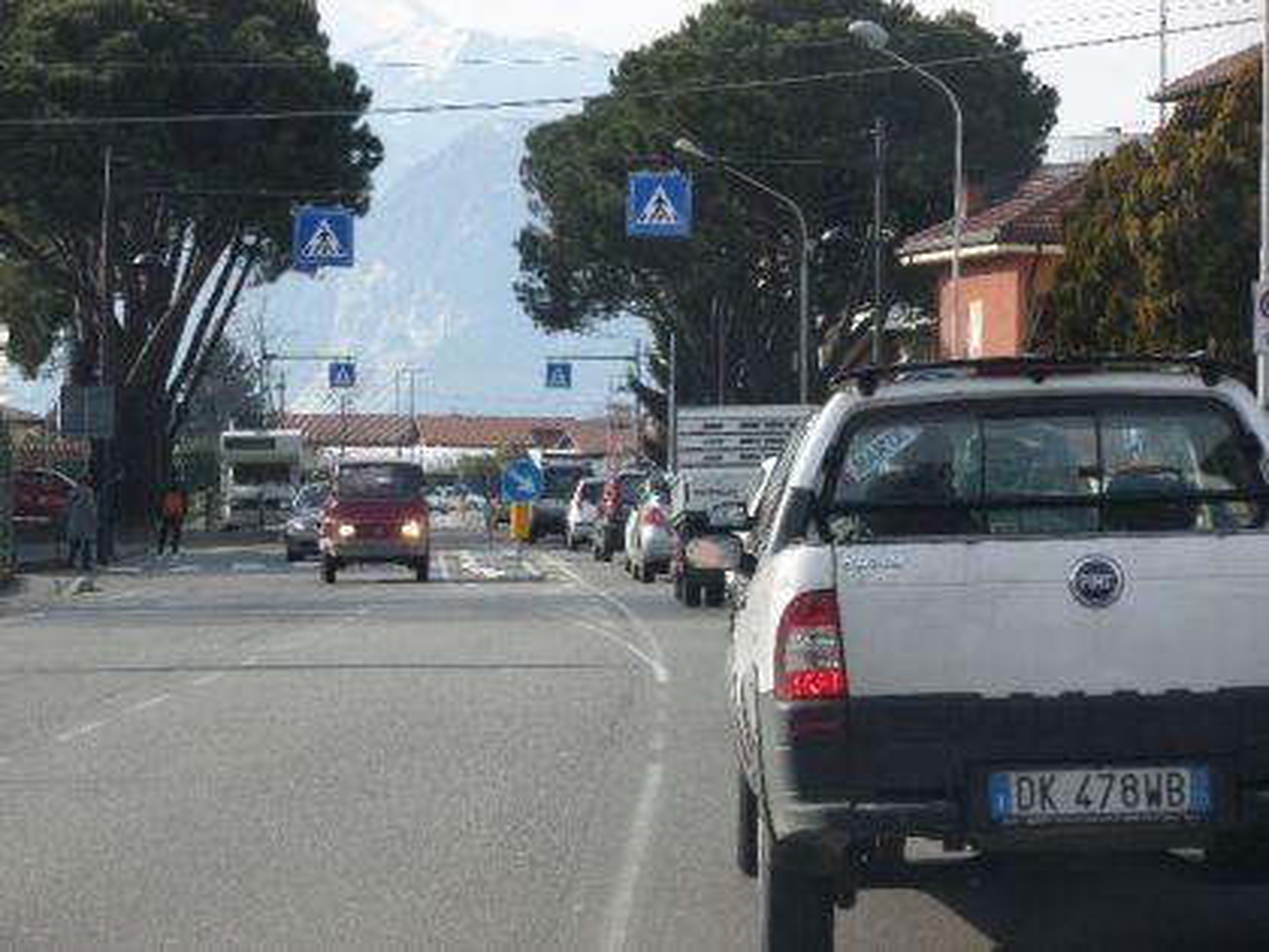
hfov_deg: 14.7
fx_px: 4912
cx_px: 634
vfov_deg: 11.1
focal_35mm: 134
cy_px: 476
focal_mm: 24.1
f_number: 5.8
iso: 80
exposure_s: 1/180
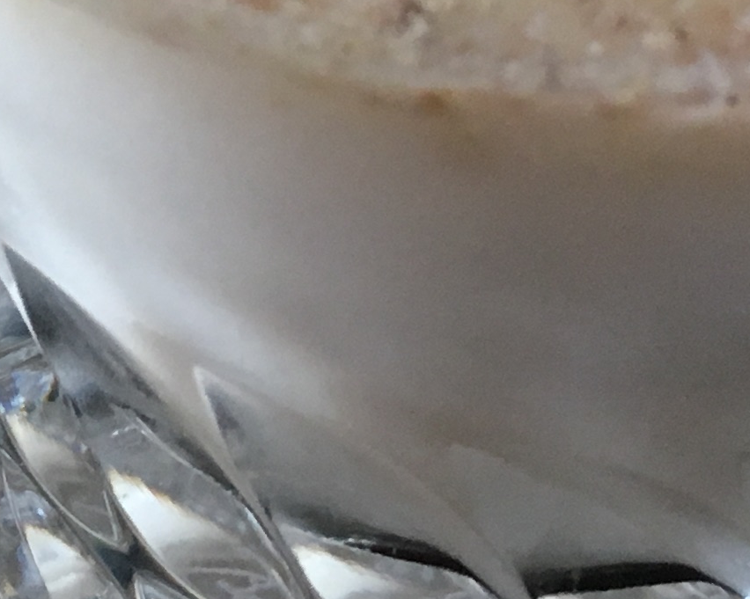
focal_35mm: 134
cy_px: 79
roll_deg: +0.6
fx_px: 2973
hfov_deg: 14.2
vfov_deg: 11.5
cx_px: 48
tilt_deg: -37.0
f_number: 2.2
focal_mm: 4.15
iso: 125
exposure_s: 1/33
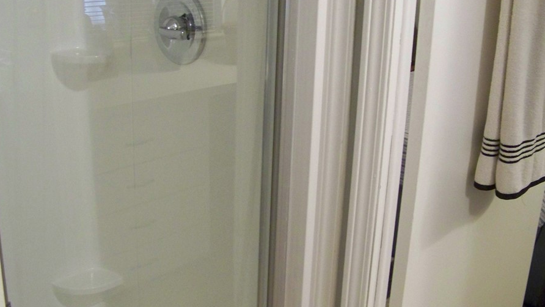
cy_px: 150
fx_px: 650
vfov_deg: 26.5
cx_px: 271
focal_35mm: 45
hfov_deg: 45.5
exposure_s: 1/30
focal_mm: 5.85
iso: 400
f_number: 2.8
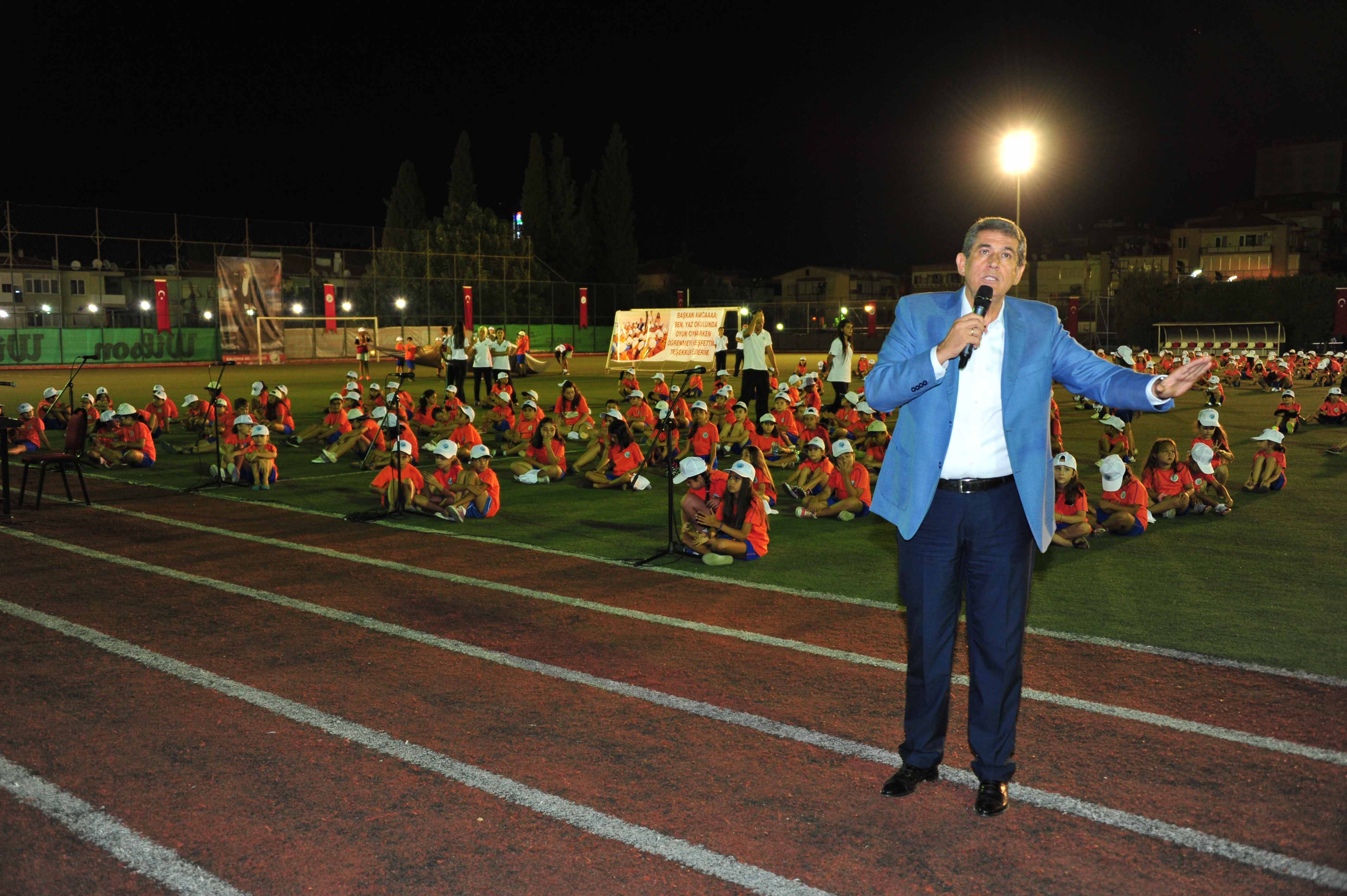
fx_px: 1309
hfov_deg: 54.5
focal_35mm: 35
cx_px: 674
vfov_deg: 37.8
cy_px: 448
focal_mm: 35
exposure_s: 1/60
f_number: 3.8
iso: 1600
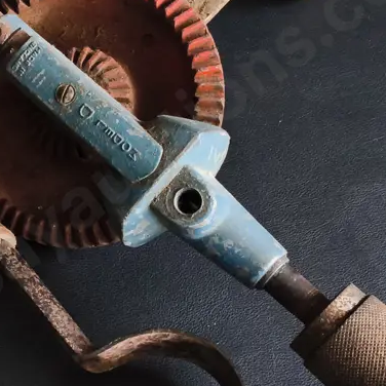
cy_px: 226
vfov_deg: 26.4
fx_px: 820
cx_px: 55
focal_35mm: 65
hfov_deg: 25.8
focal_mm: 2.87
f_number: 2
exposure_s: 1/120
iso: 320
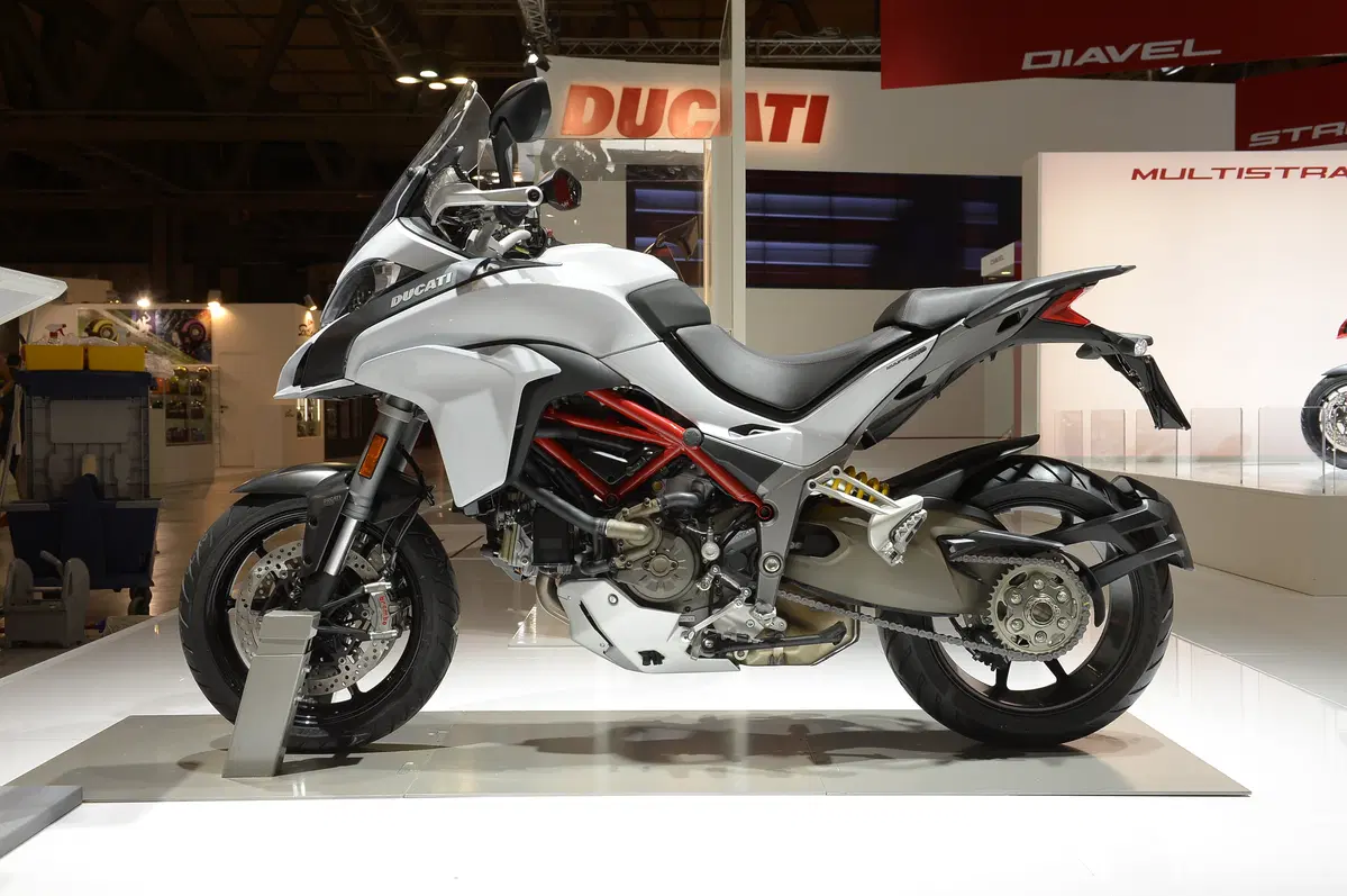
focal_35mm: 38
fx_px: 1420
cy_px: 448
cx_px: 674
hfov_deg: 50.7
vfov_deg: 35.0
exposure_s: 1/160
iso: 800
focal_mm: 38
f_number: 8
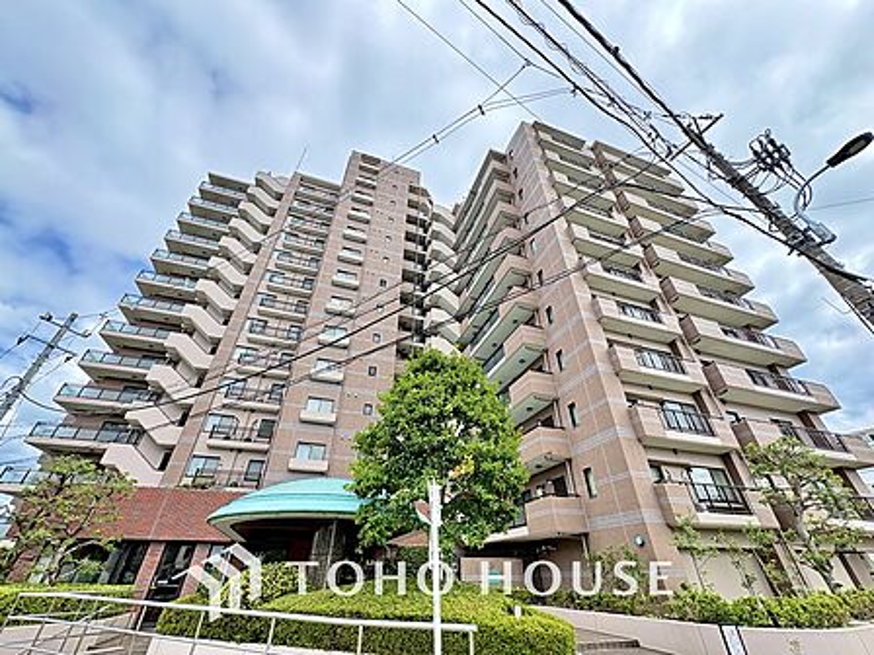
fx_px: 353
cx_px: 437
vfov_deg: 85.7
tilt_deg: +34.6
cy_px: 328
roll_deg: +2.9
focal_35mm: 14
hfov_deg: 102.1
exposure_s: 1/370
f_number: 2.2
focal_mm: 2.22
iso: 64
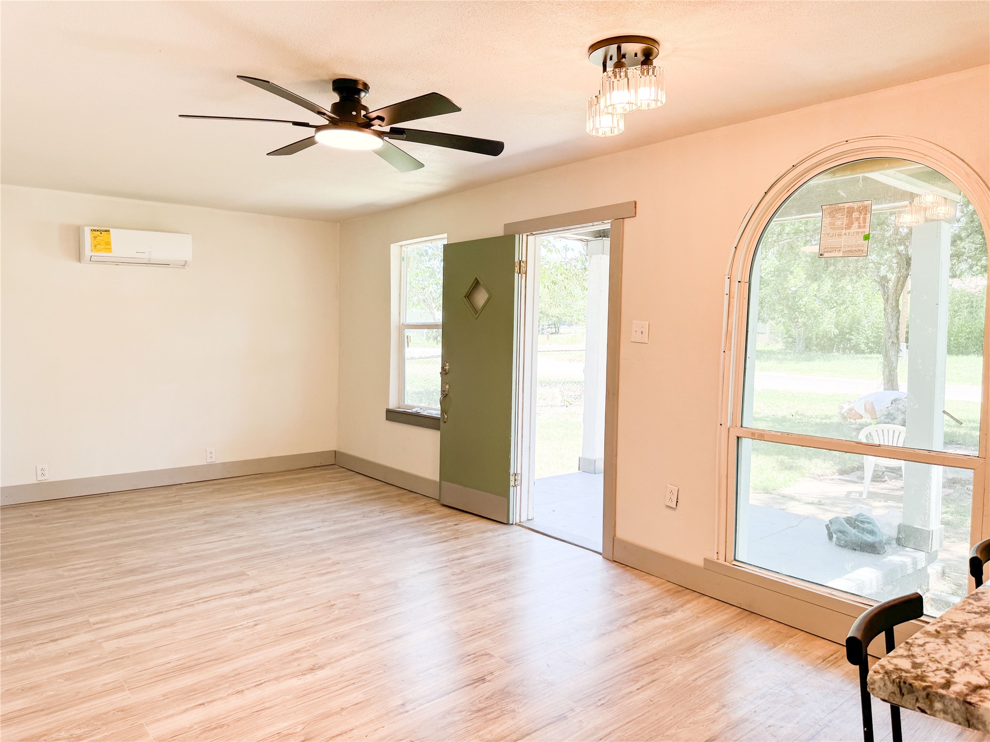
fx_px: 686
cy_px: 371
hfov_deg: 71.6
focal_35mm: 24
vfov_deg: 56.8
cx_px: 495
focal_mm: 6.76
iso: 64
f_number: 1.78
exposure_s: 1/180
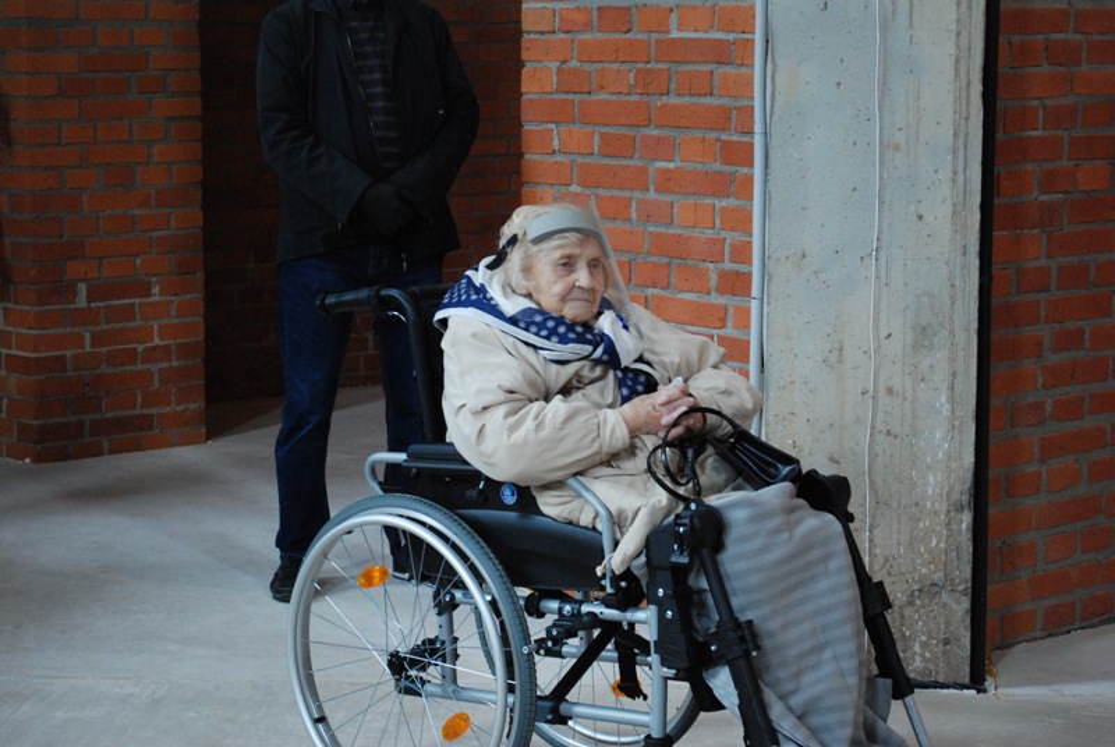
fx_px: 2559
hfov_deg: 24.6
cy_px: 374
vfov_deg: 16.6
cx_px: 558
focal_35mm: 82
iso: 1600
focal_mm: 55
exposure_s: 1/125
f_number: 5.6
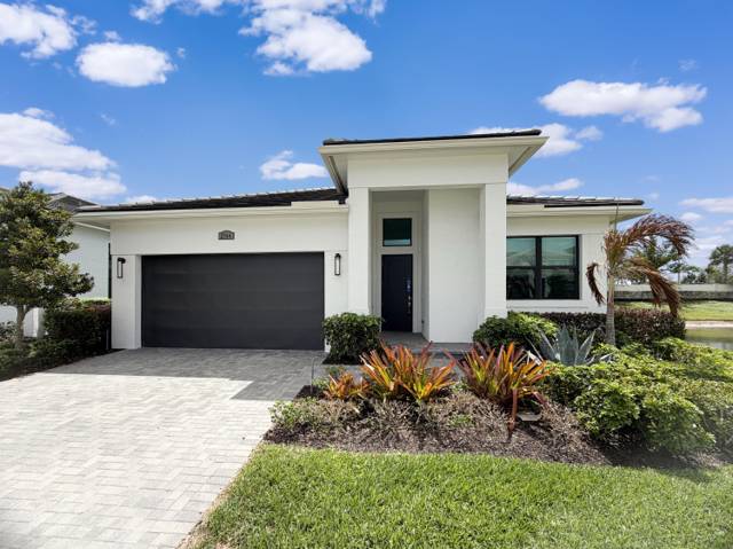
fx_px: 296
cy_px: 274
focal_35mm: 14
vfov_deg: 85.6
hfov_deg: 102.1
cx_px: 366
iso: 20
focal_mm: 2.22
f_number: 2.2
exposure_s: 1/1145
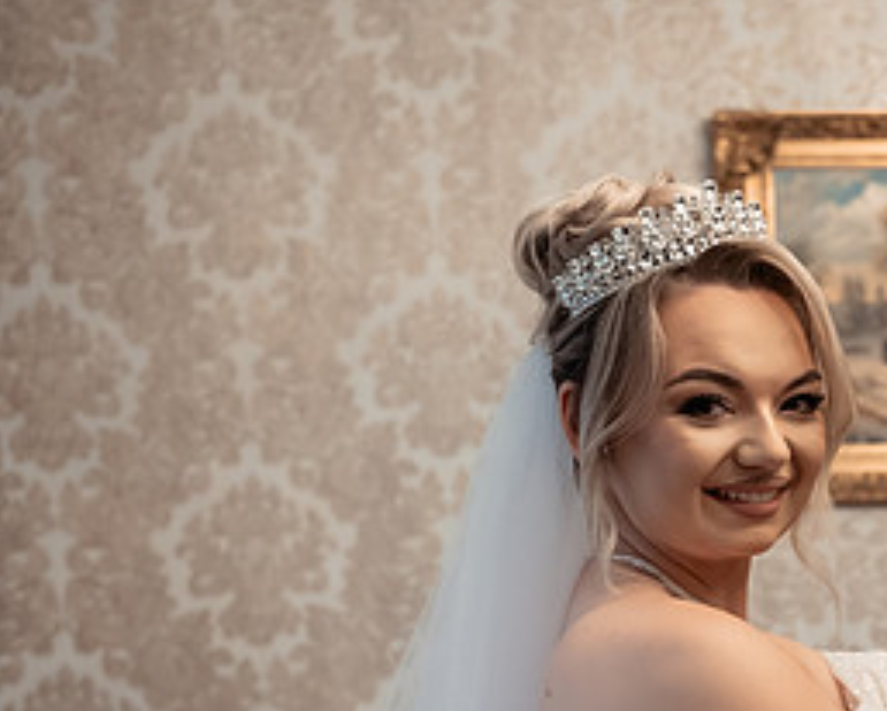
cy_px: 590
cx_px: 973
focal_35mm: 72
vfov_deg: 21.0
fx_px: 1892
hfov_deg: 24.6
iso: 3200
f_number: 3.2
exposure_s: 1/200
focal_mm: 33
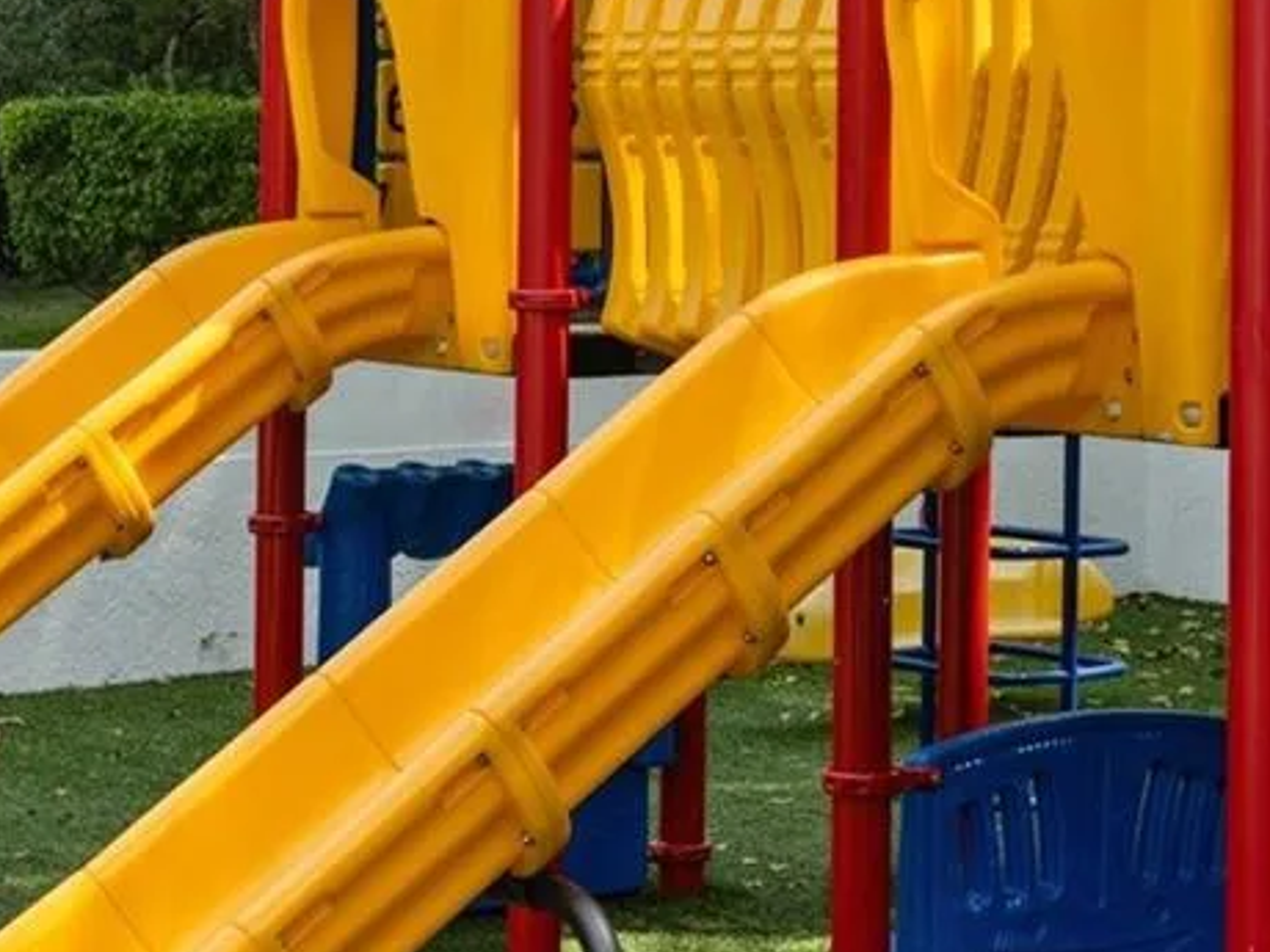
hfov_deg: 16.8
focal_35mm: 117
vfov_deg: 12.6
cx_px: 812
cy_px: 105
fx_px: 4293
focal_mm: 35
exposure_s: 1/160
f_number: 8
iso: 320
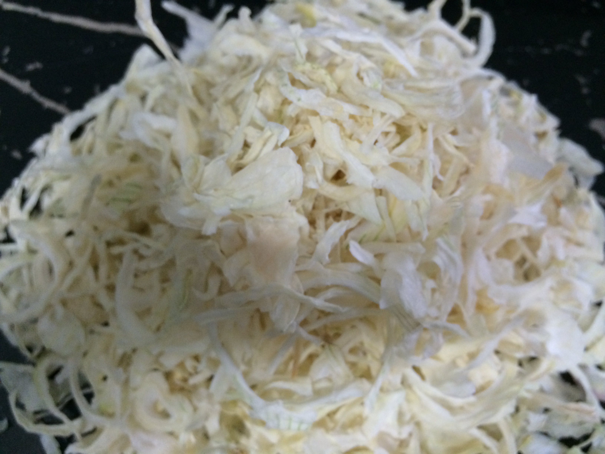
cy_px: 227
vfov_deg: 48.2
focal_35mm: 29
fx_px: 507
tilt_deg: -77.2
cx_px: 302
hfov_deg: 61.7
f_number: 2.2
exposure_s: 1/33
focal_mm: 4.15
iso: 320
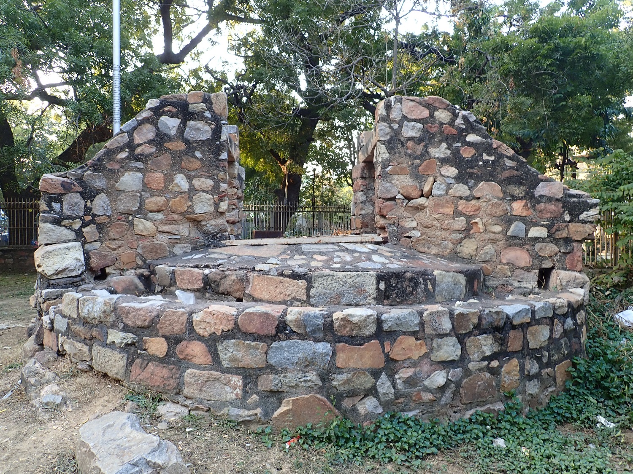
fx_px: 457
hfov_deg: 69.4
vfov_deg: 54.9
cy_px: 237
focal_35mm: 25
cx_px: 316
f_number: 2.8
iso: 100
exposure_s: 1/30
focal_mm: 4.5
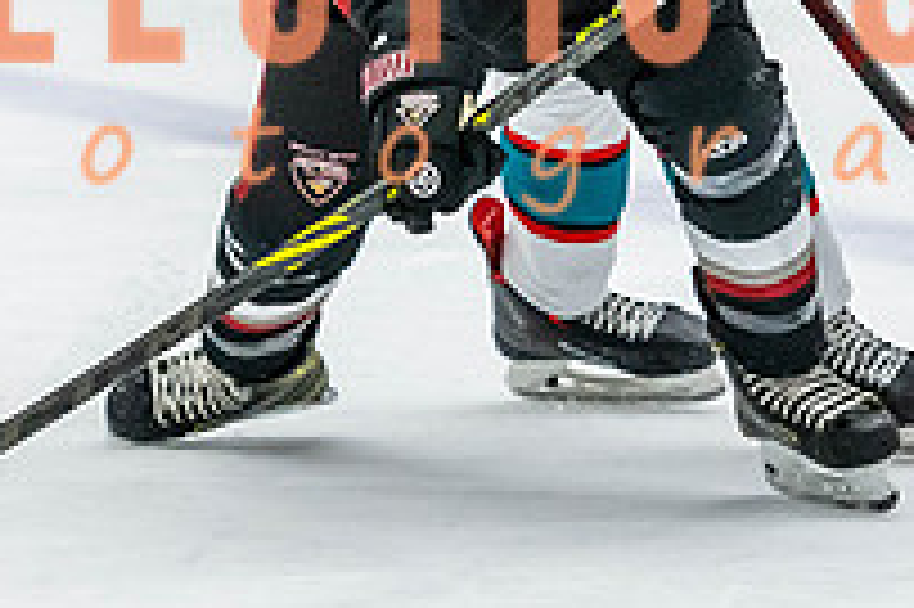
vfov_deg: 2.7
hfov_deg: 4.1
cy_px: -35
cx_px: 716
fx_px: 12760
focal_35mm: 503
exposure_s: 1/640
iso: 3200
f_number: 2.8
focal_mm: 120
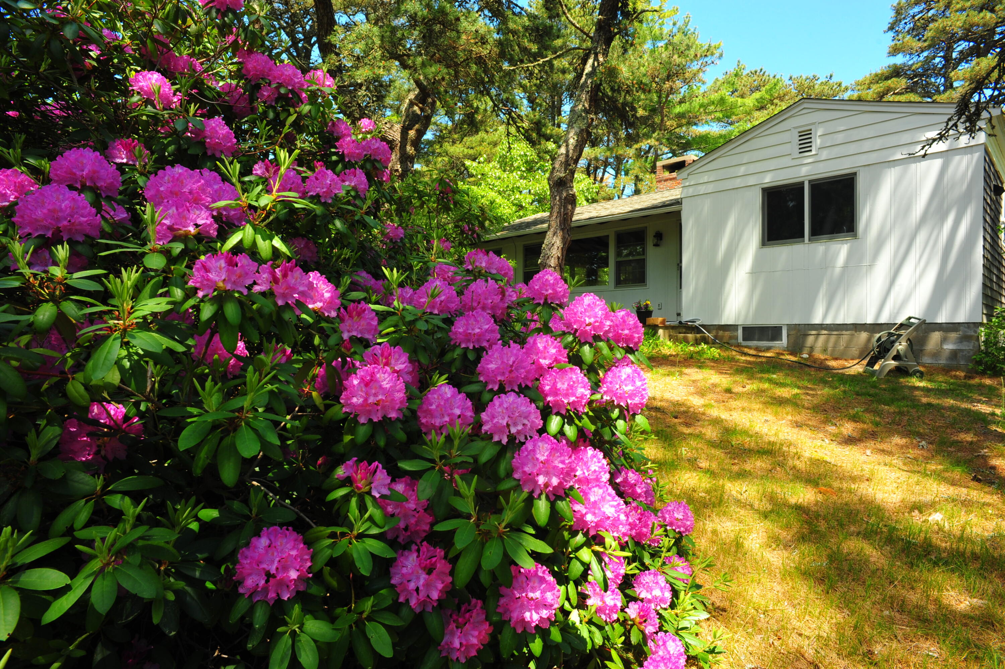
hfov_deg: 84.0
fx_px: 558
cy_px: 334
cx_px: 502
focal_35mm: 20
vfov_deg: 61.9
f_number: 11
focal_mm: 20
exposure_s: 1/100
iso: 400
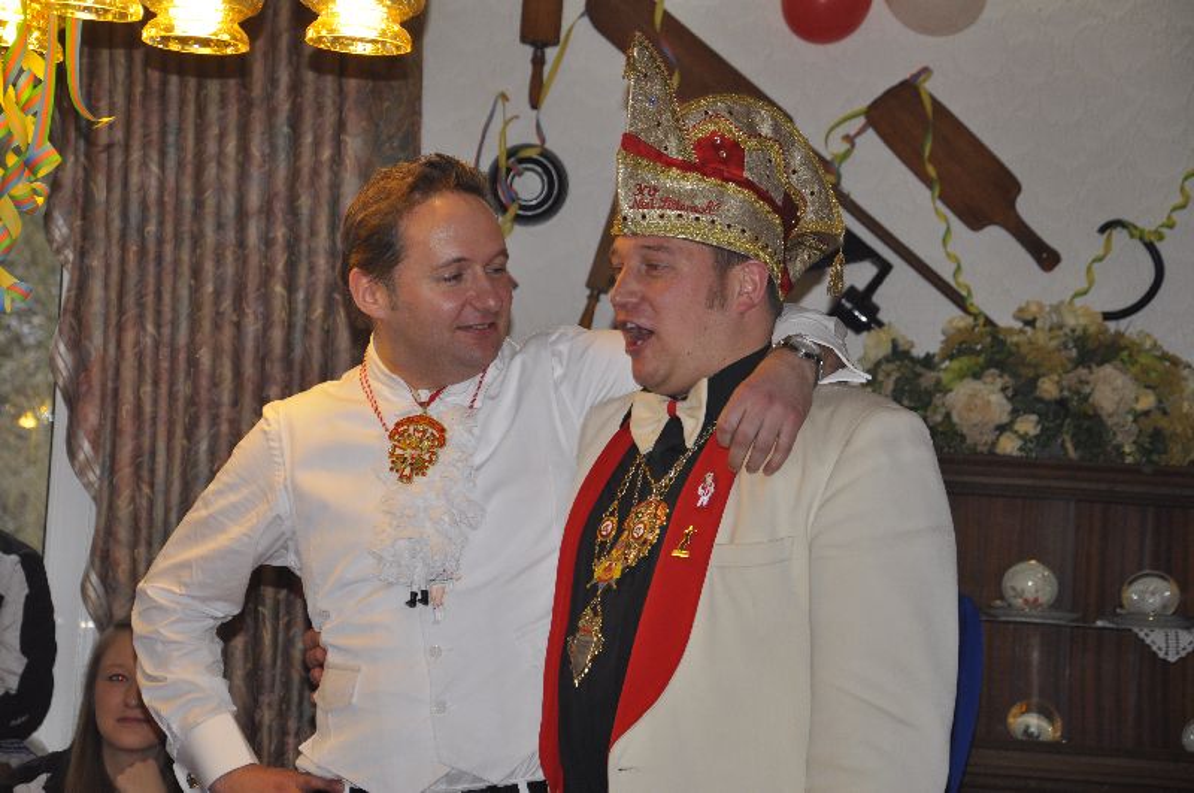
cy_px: 396
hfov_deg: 16.1
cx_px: 597
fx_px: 4223
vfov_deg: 10.7
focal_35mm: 128
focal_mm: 85
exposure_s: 1/60
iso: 400
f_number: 5.6
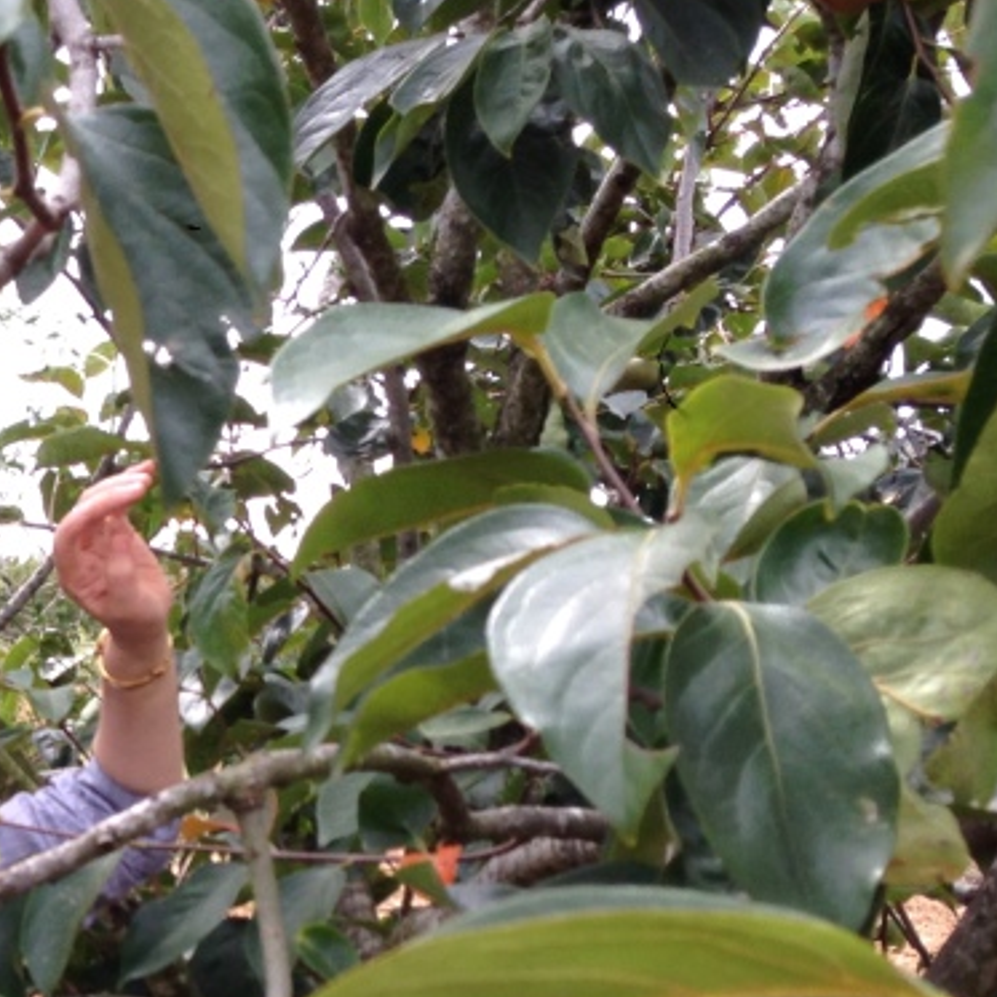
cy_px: 858
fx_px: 2607
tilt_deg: -5.8
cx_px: -176
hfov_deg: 20.4
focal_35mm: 80
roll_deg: -2.3
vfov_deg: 21.3
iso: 50
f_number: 2.4
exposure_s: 1/311
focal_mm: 4.12
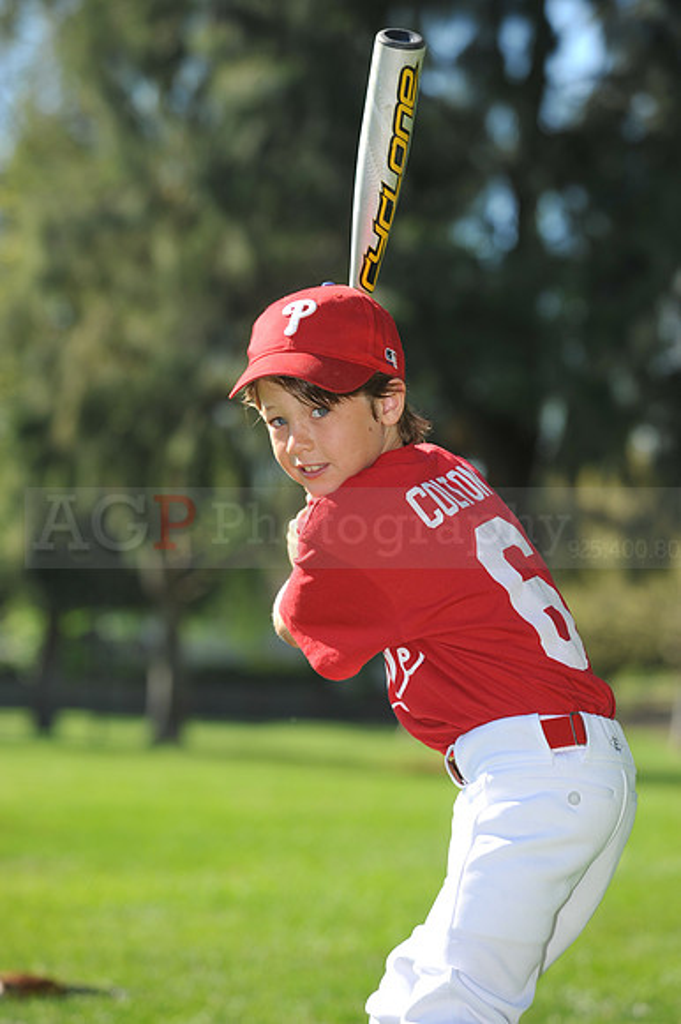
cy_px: 512
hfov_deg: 9.5
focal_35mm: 145
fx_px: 4119
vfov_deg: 14.2
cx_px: 340
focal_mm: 145
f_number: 5.6
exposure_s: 1/500
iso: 200
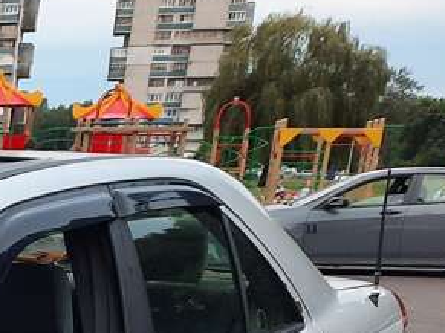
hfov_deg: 15.5
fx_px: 1324
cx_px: -428
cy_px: 640
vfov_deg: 12.8
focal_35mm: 103
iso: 64
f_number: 2
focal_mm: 4.6
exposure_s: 1/50
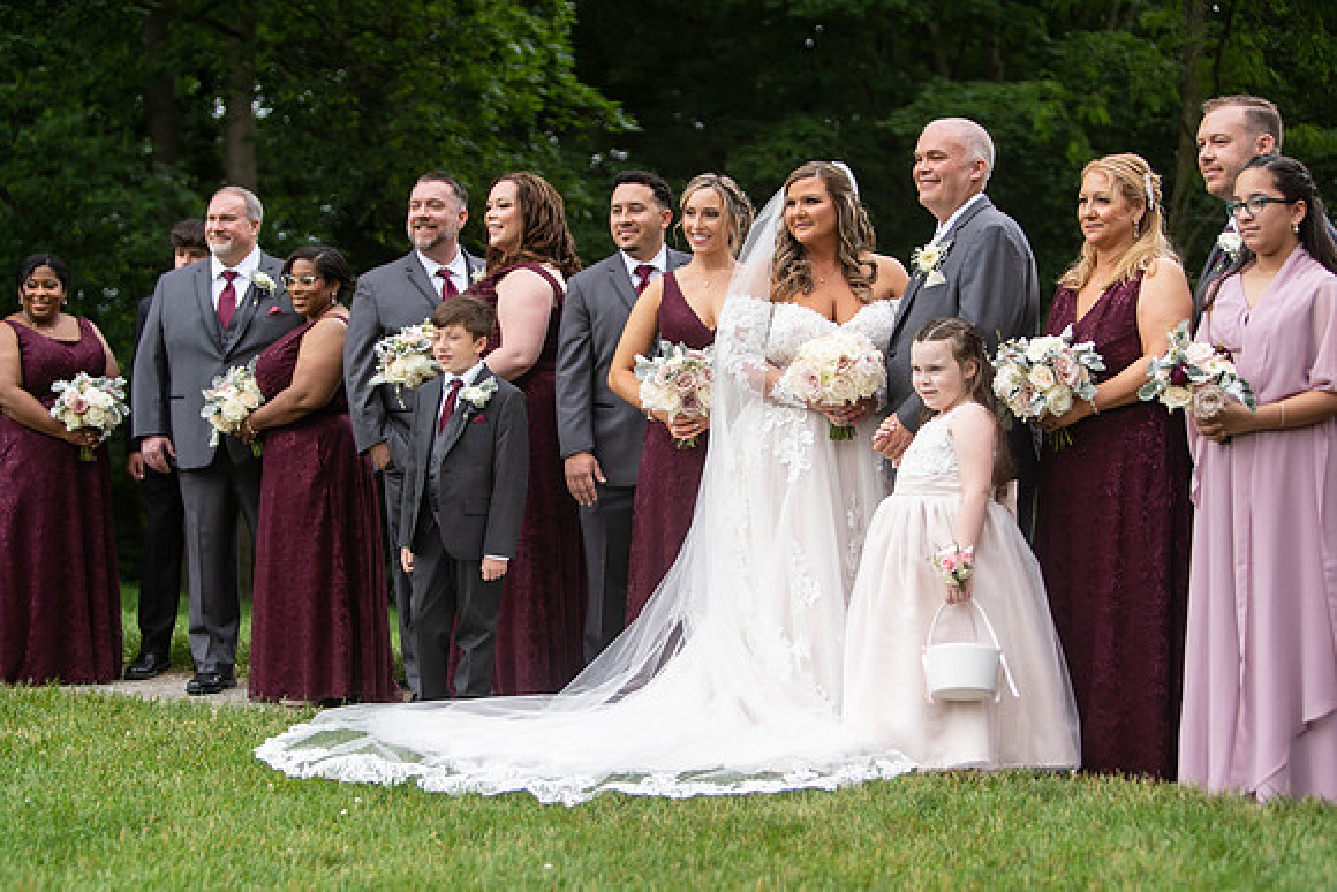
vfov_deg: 19.5
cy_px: 446
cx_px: 668
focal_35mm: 70
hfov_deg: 28.8
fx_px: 2600
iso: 200
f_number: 2.8
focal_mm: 70
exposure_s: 1/1000
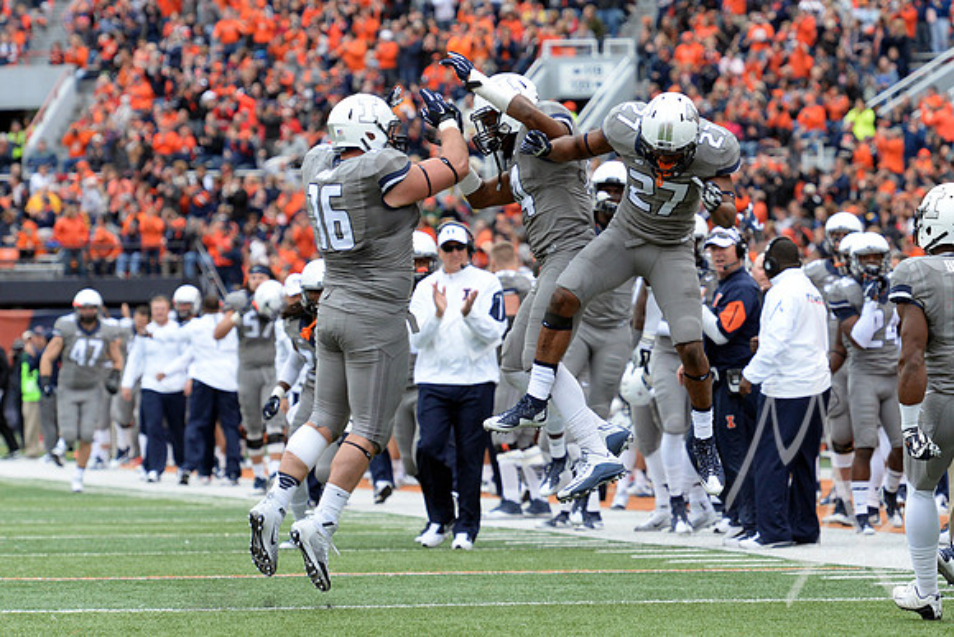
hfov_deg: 10.3
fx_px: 5301
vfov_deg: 6.9
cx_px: 477
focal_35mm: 200
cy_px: 318
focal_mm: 200
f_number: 6.3
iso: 1600
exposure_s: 1/1250
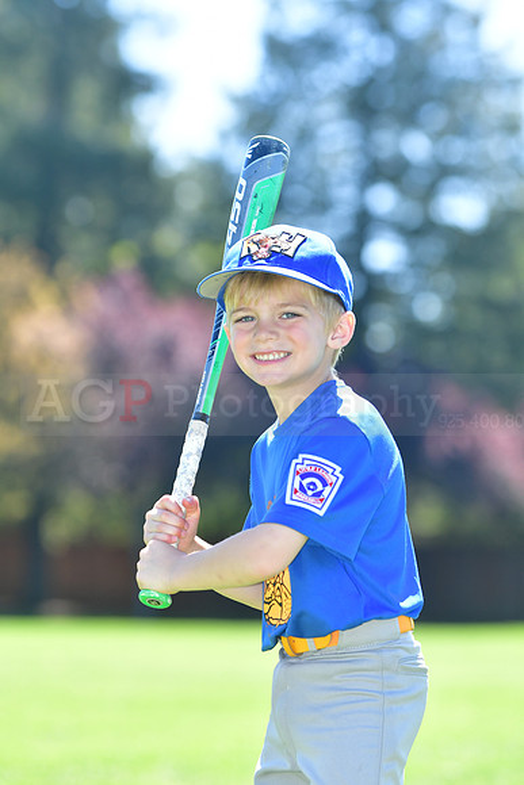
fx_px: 4746
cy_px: 392
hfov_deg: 6.3
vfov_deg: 9.5
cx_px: 262
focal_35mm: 218
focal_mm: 145
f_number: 4.5
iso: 400
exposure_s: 1/1000
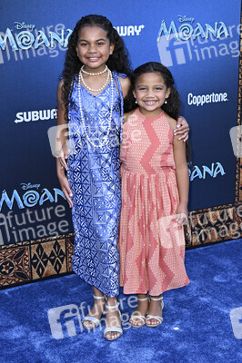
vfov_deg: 33.4
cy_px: 182
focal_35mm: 60
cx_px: 121
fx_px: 606
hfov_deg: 22.6
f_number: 5.6
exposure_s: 1/250
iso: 640
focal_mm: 60
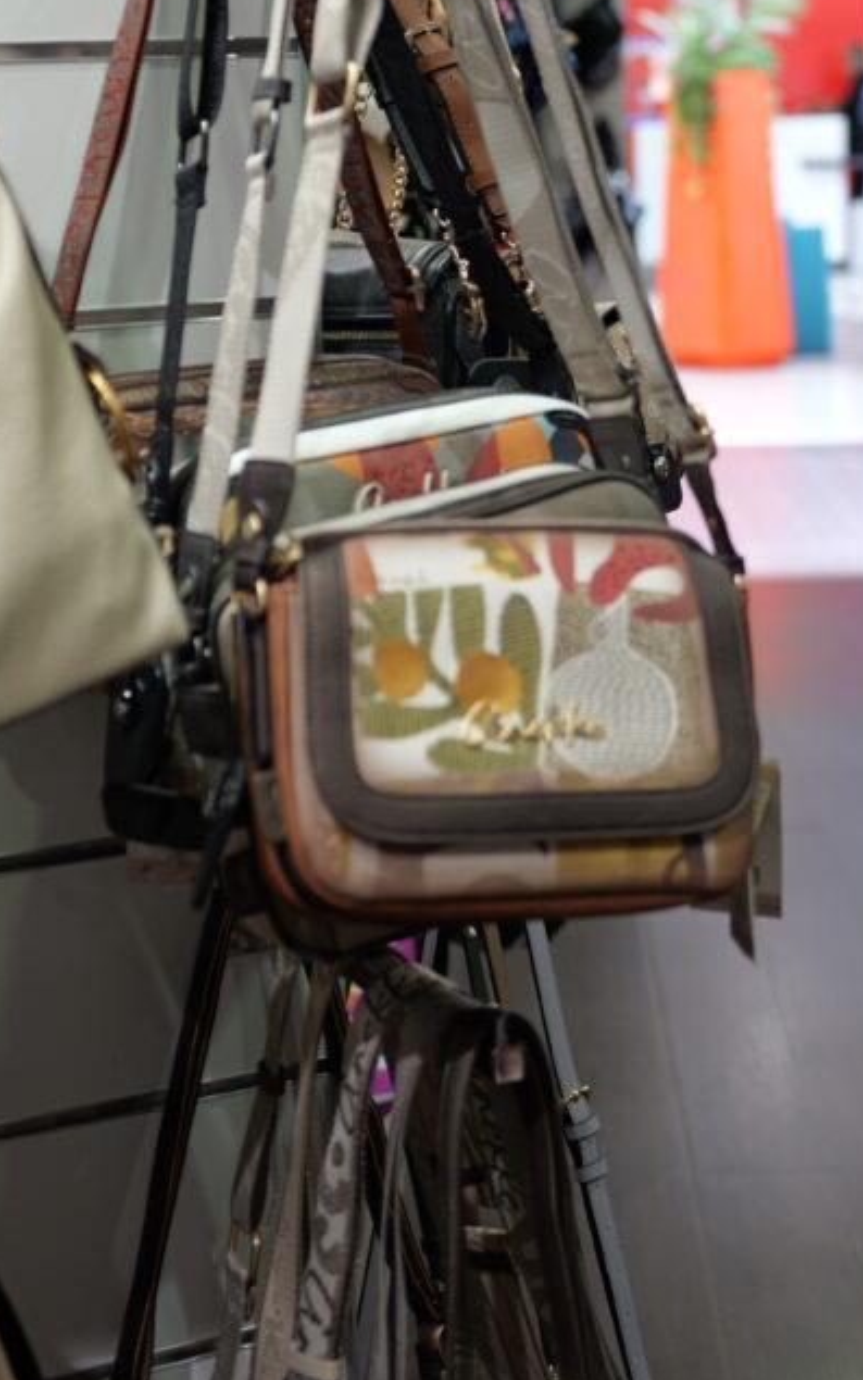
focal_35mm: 74
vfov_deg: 27.2
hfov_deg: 17.6
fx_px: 2784
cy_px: 243
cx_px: 370
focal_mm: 40
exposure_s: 1/60
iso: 320
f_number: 2.8
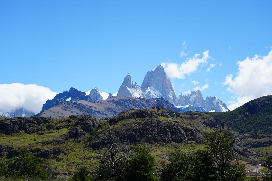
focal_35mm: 68
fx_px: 514
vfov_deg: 20.0
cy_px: 90
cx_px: 136
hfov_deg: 29.7
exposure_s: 1/200
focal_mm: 68
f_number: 10
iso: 100
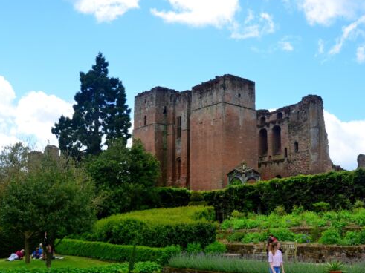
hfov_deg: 42.0
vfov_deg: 32.2
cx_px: 199
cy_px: 140
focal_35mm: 45
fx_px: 474
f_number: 11
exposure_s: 1/200
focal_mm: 24
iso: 200
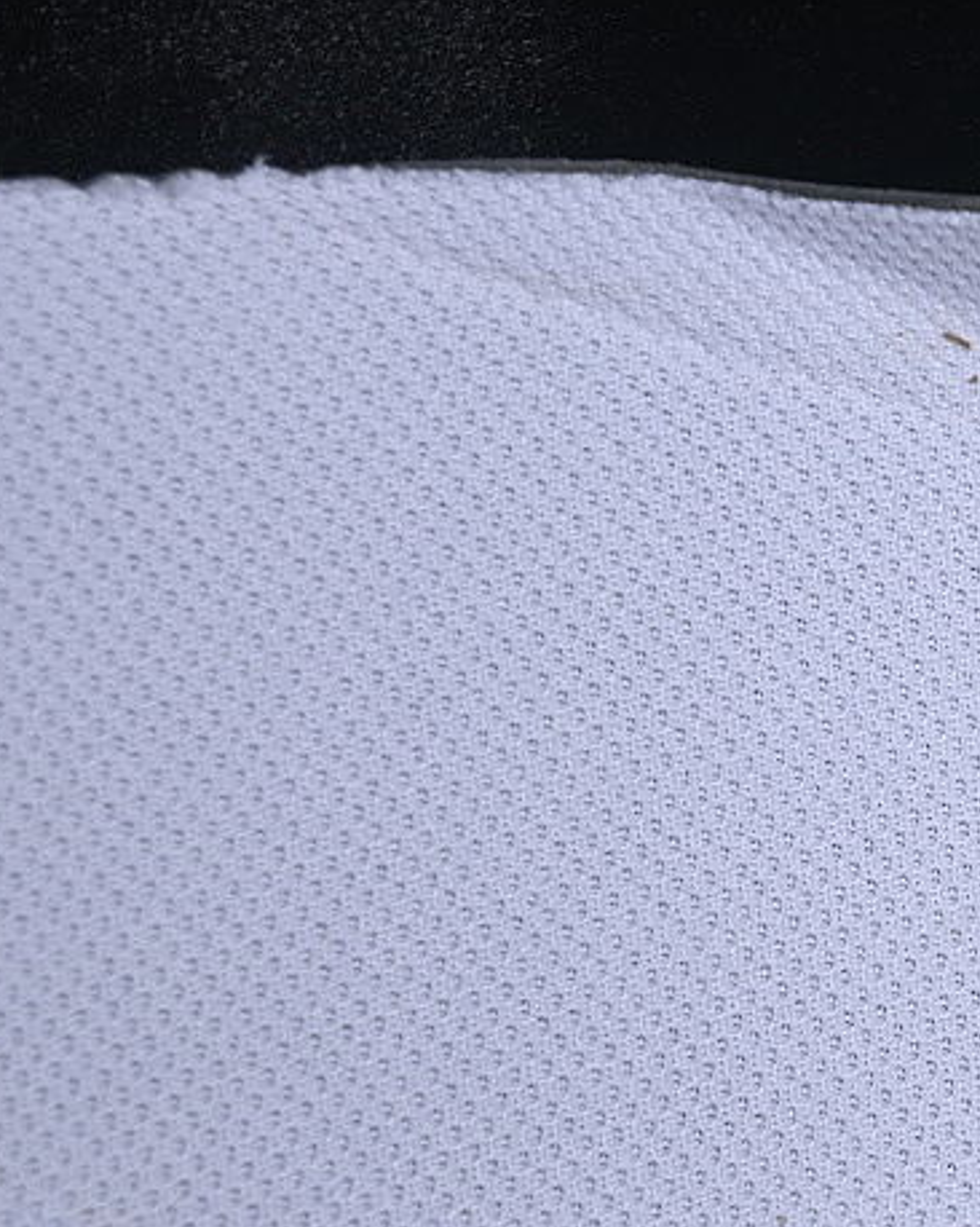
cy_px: 801
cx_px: 1194
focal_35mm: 166
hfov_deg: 9.2
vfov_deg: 11.6
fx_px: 6022
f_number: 7.1
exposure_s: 1/80
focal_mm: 50
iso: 160
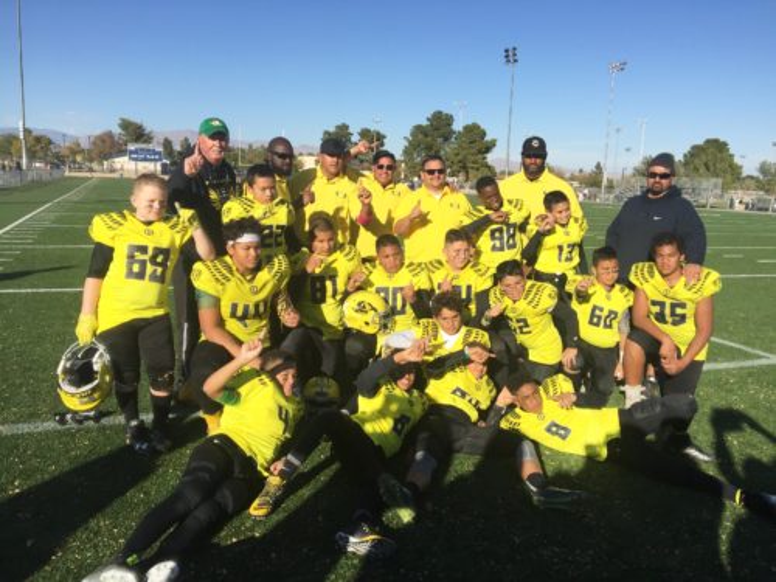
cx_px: 388
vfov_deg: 48.2
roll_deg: -0.4
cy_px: 291
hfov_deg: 61.7
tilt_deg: -8.1
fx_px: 650
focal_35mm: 29
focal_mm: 4.15
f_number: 2.2
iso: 32
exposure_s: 1/2326
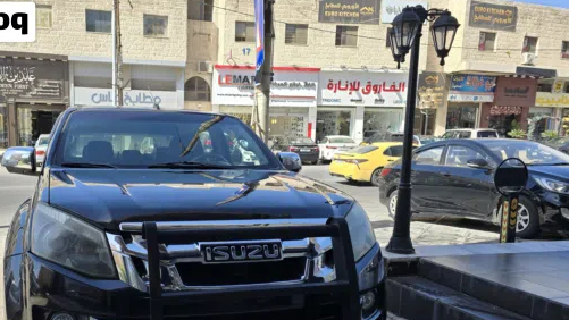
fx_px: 483
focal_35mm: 32
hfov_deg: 60.1
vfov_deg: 36.4
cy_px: 205
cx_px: 207
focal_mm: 6.3
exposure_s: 1/415
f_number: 1.7
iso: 12
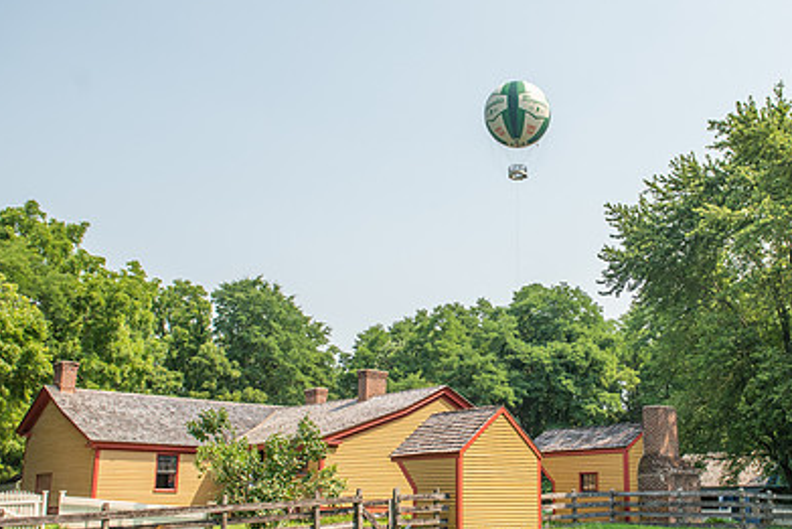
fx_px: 814
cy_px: 308
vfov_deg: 35.9
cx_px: 525
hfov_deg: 51.0
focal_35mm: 37
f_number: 4
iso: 320
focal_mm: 24
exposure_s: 1/2500
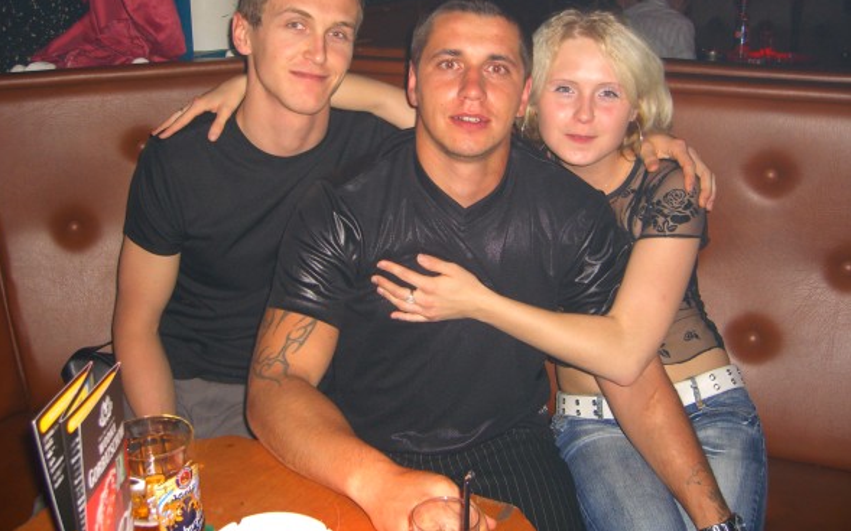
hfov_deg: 48.2
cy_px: 209
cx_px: 419
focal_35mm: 41
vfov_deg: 31.1
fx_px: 951
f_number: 2.8
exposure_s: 1/60
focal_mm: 7.9
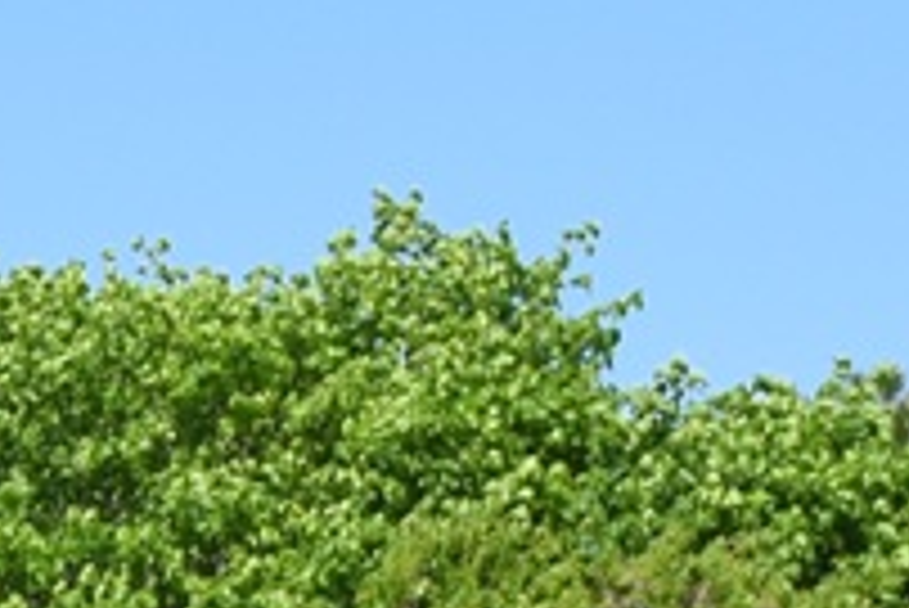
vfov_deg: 4.0
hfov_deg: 6.0
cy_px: 1646
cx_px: -1076
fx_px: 8393
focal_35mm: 332
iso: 400
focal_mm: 35
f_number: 8
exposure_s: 1/800
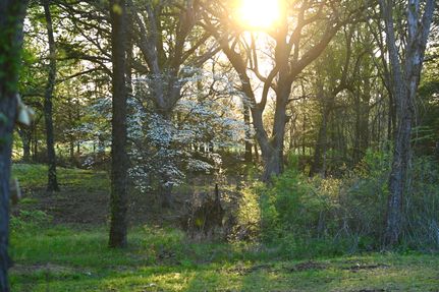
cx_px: 220
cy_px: 146
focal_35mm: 120
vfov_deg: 11.4
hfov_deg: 17.1
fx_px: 1463
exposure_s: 1/100
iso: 125
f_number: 4
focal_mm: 120
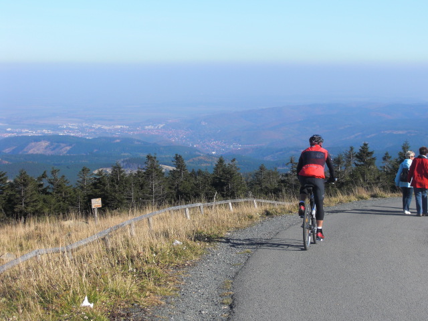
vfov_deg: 18.7
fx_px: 977
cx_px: 214
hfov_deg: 24.7
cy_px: 160
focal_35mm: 79
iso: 50
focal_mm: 13.9
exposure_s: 1/400
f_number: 4.6
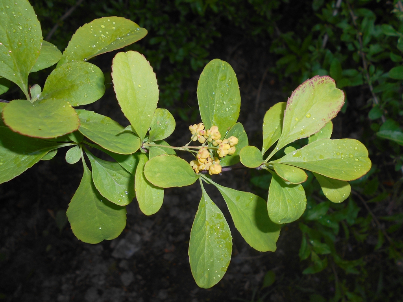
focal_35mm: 30
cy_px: 151
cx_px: 202
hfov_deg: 60.0
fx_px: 349
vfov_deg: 46.8
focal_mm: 5.1
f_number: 8.5
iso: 80
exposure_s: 1/100
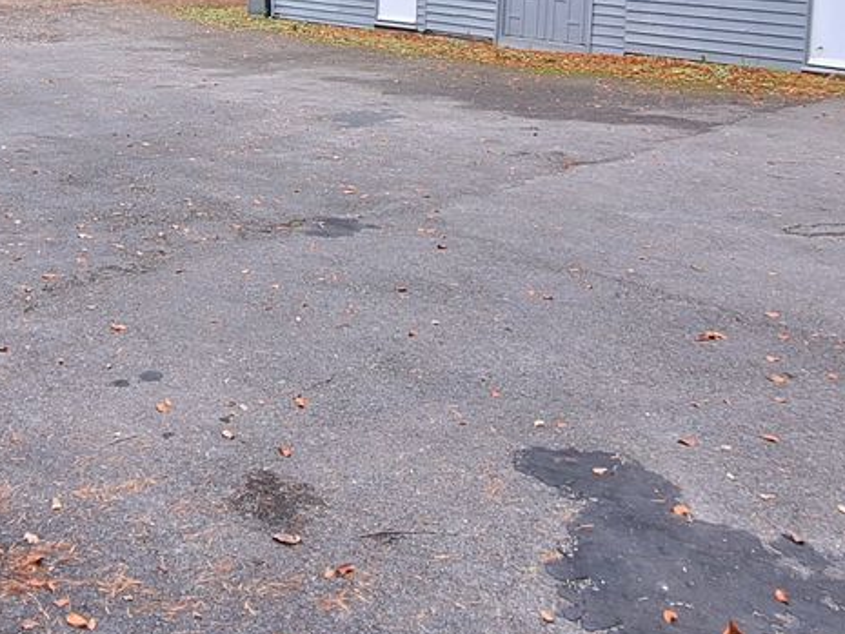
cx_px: 263
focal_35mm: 31
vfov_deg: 39.7
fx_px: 757
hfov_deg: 56.7
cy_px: -8
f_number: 2.2
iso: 40
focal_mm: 1.74
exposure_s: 1/130
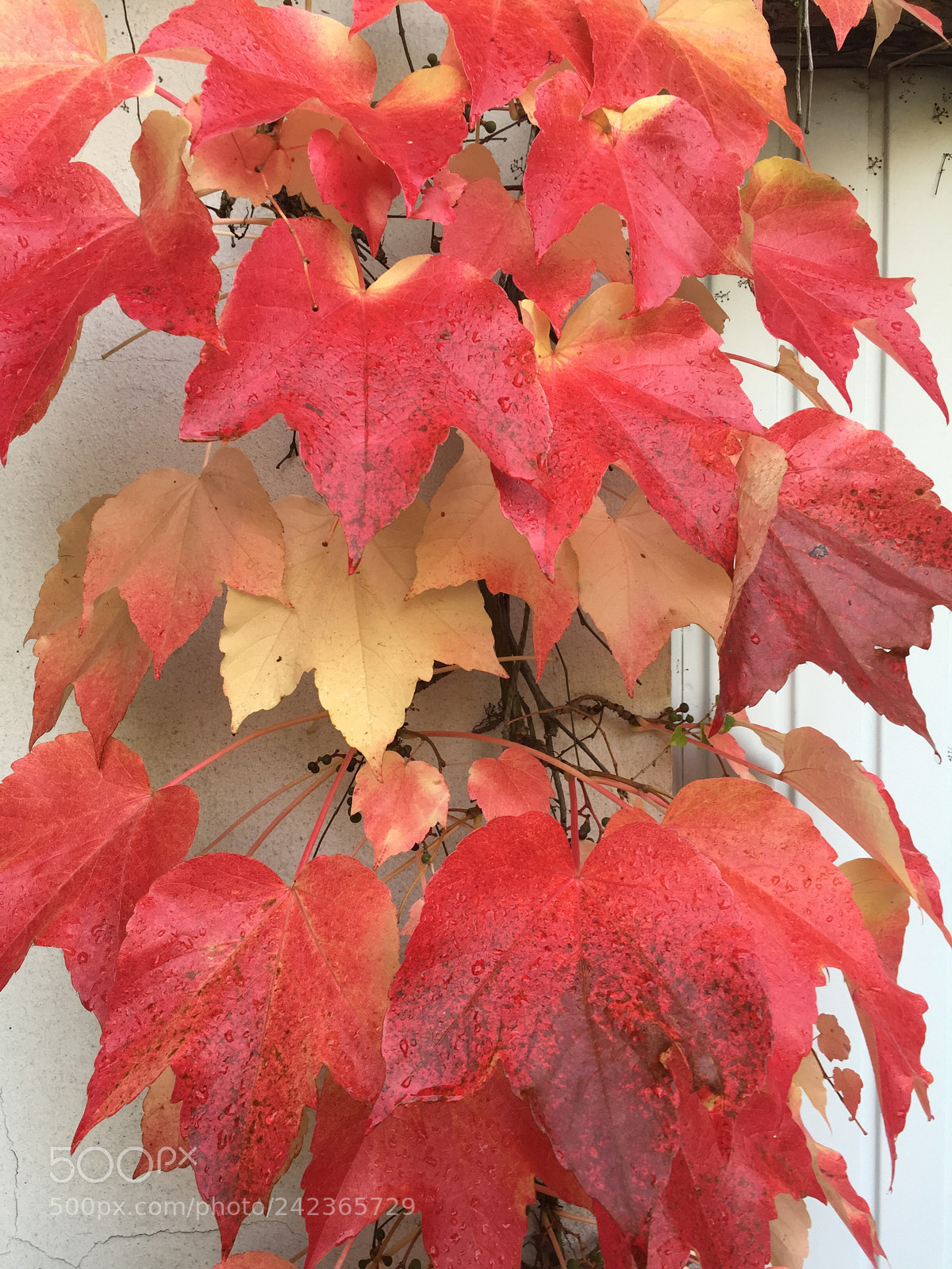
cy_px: 634
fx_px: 1063
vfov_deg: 61.7
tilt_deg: -3.9
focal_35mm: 29
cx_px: 476
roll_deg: +1.0
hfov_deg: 48.2
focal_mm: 4.15
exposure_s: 1/100
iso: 40
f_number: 2.2
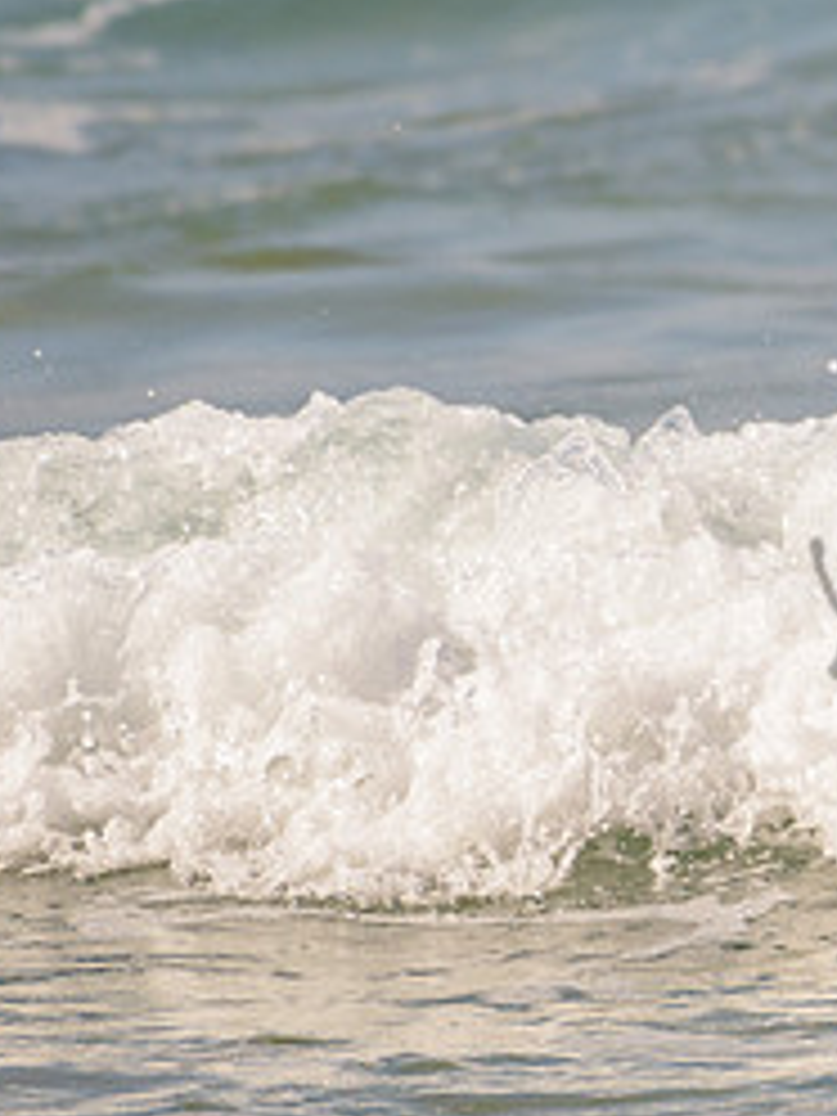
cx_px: 1569
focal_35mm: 1377
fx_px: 44394
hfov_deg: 1.1
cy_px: 403
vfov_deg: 1.4
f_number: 5.6
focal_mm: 500
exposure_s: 1/2000
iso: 140
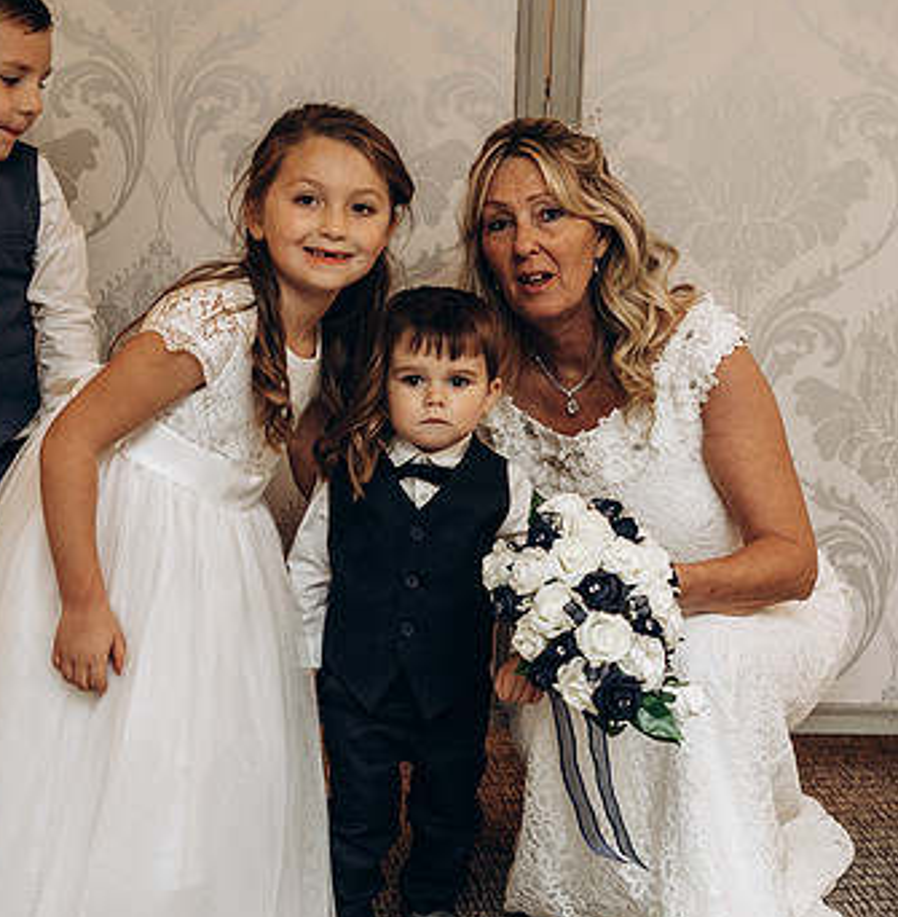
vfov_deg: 26.0
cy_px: 464
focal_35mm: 67
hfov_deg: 25.4
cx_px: 395
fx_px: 1987
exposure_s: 1/100
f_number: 2.8
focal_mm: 35
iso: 400
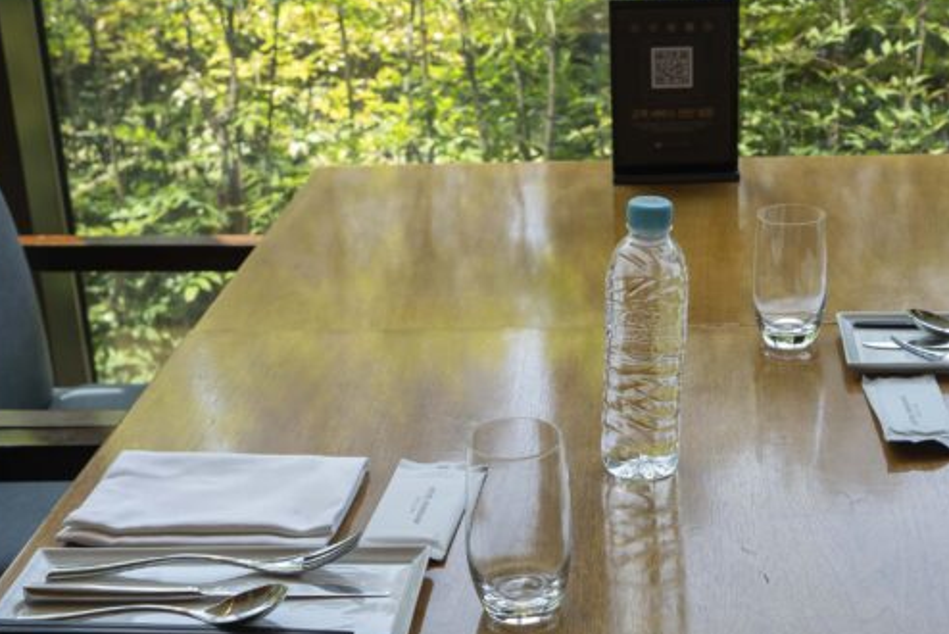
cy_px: 320
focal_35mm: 58
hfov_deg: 34.1
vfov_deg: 23.4
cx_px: 647
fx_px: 1530
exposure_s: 1/80
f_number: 5
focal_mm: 28
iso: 100
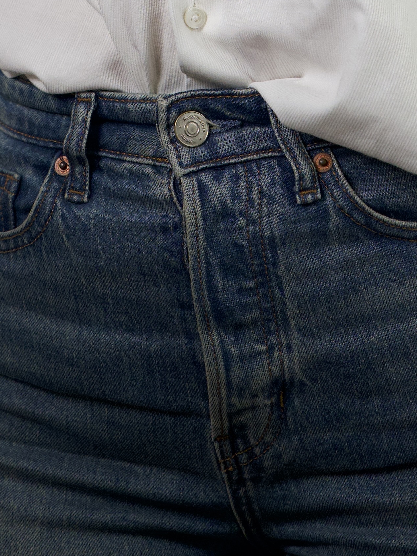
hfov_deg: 5.3
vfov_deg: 6.9
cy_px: -511
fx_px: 4499
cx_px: 205
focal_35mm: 280
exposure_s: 1/400
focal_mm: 70
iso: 1600
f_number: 2.8
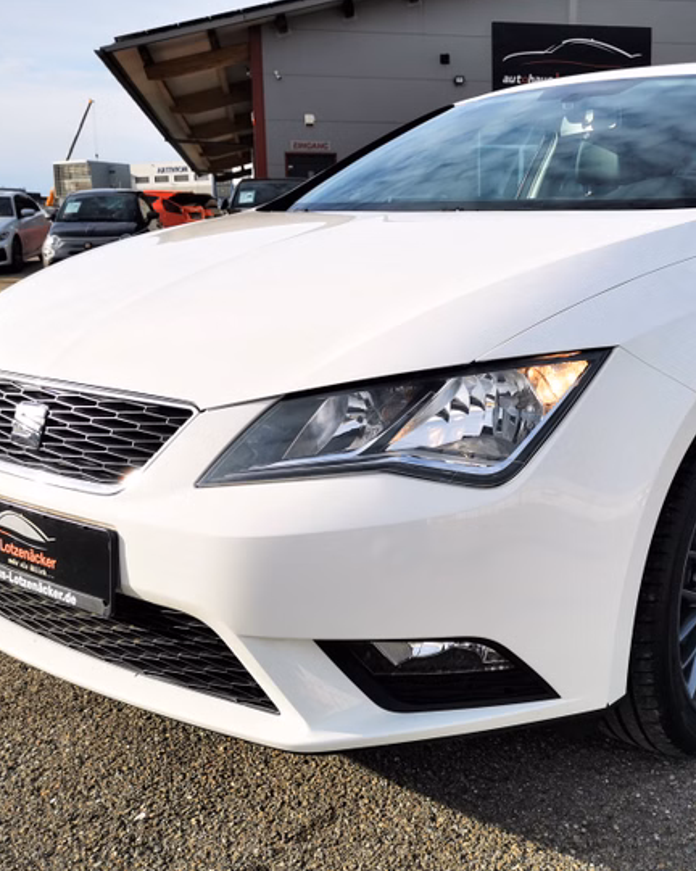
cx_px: 478
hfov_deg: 37.7
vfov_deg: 46.8
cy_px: 396
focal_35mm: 39
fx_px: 1005
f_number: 1.8
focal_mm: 5.58
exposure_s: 1/2101
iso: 50
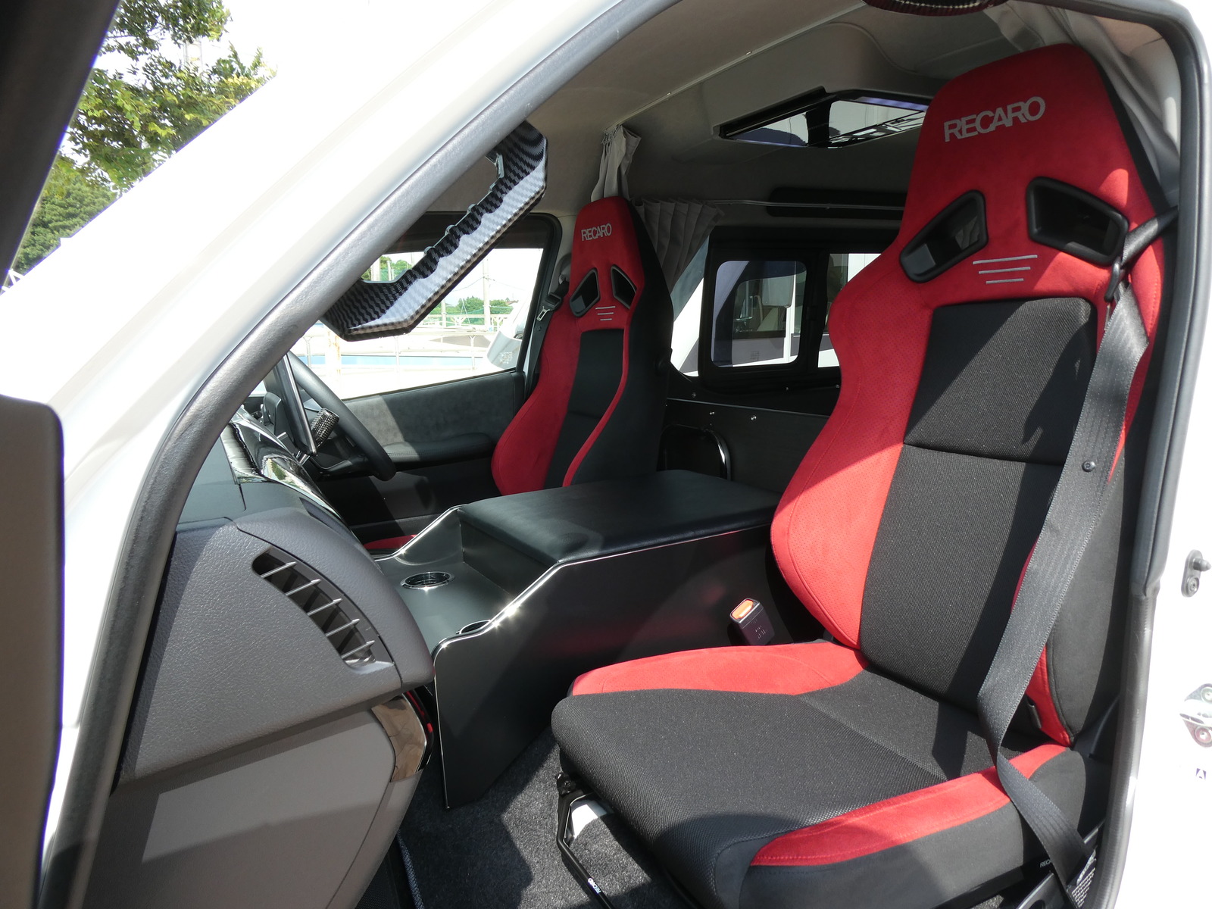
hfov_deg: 71.6
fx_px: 840
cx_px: 606
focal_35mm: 24
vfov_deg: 56.8
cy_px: 454
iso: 80
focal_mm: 4.3
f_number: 3.3
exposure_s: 1/250
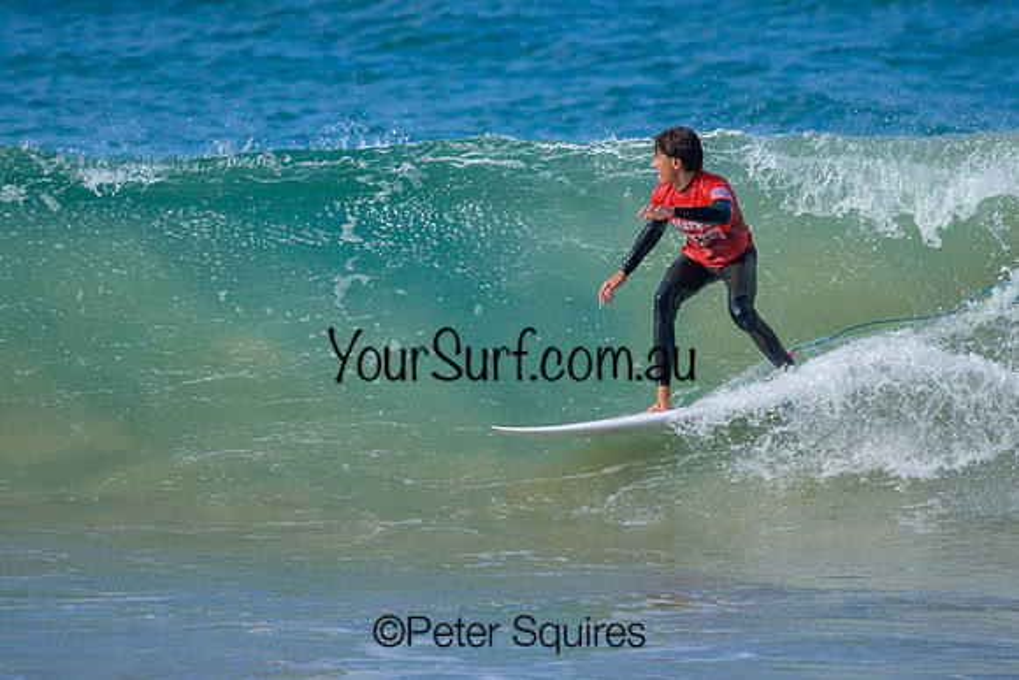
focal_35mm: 1098
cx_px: 634
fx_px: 31097
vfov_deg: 1.3
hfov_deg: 1.9
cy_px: 246
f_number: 6.3
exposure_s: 1/2000
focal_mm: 800
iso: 400
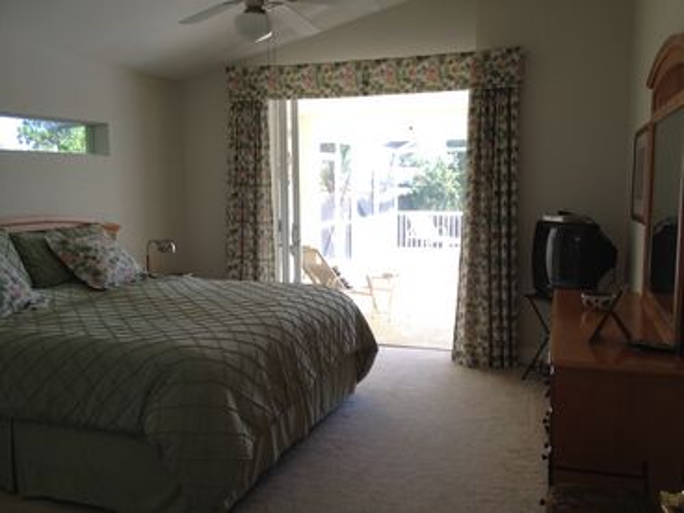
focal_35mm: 35
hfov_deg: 52.6
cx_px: 342
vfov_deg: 40.7
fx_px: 692
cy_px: 256
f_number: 2.4
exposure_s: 1/144
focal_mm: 4.28
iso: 100
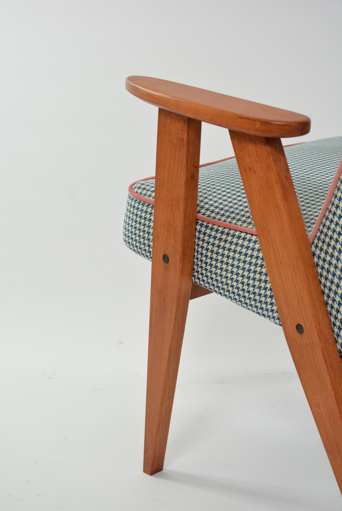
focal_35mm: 75
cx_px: 171
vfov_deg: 27.0
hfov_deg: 18.2
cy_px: 256
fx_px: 1067
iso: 400
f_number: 7.1
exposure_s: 1/60
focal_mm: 50
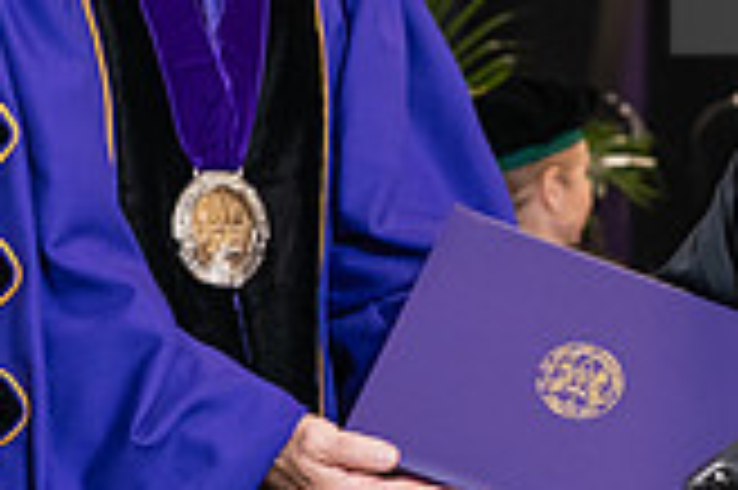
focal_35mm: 248
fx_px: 5079
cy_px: 223
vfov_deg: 5.5
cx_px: 536
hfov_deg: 8.3
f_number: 5
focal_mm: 70
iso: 2000
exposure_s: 1/125
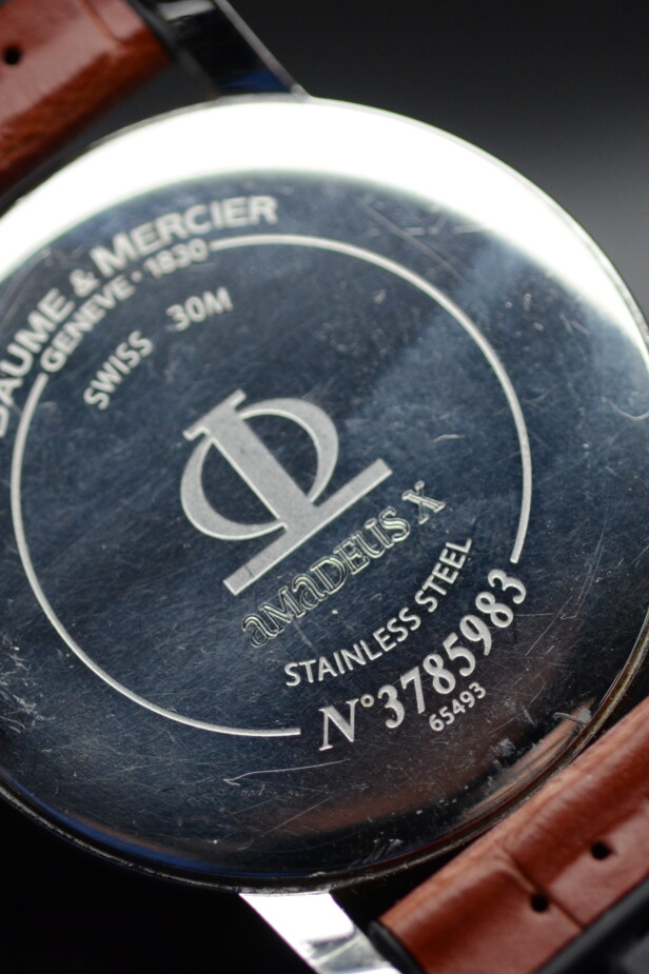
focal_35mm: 136
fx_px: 3680
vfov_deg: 15.1
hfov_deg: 10.1
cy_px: 487
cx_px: 324
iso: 800
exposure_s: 1/500
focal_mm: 60
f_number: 4
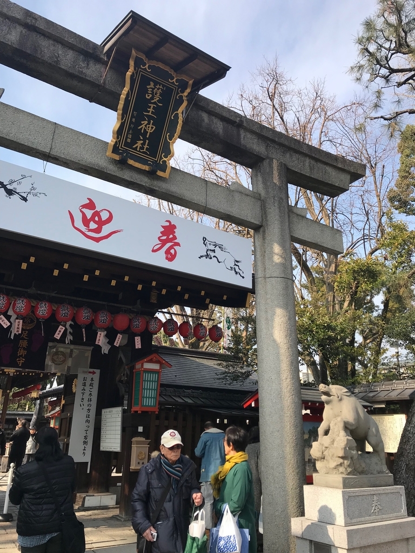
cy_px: 276
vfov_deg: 63.4
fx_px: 448
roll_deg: -1.3
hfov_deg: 49.7
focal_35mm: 28
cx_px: 208
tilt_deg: +20.6
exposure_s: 1/1259
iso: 20
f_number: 1.8
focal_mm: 3.99
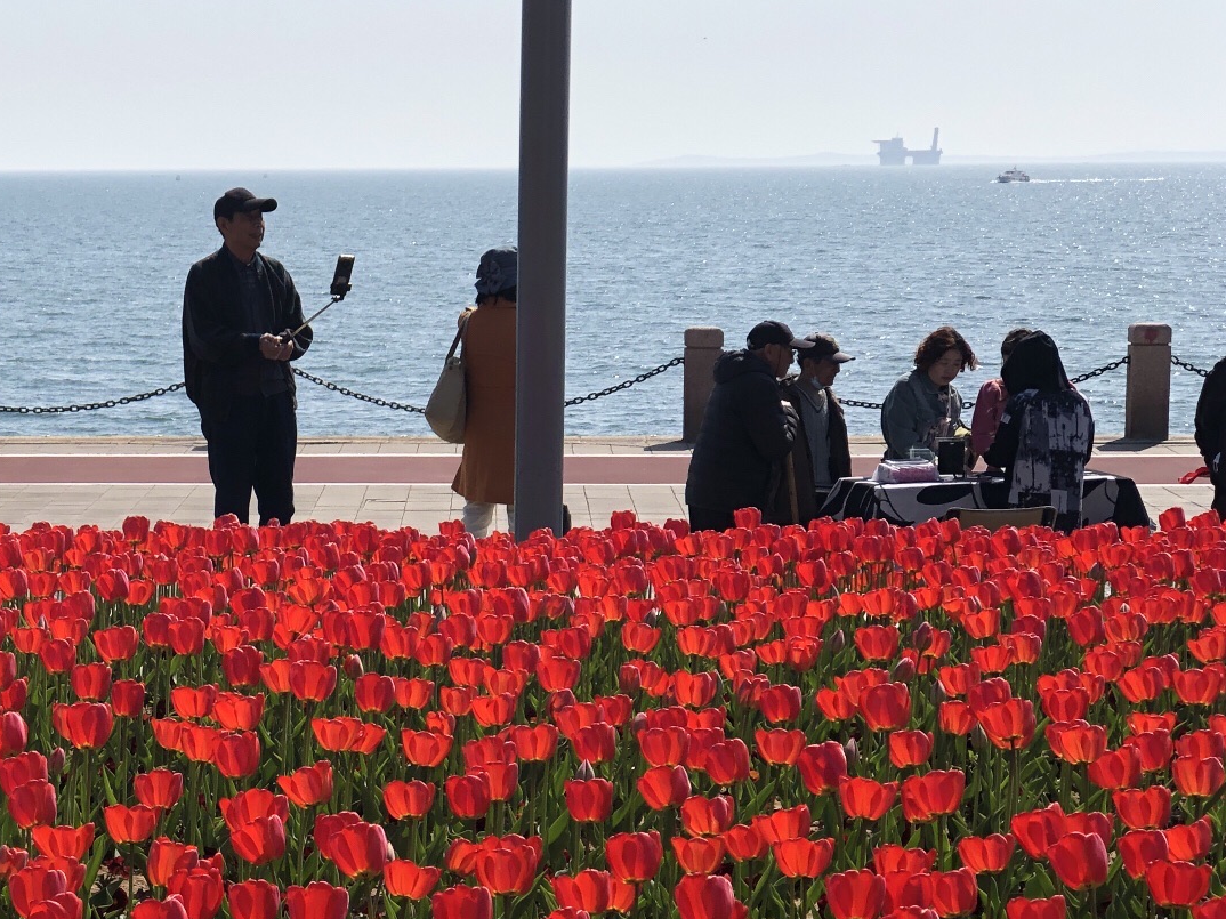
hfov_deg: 18.1
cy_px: 763
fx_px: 3789
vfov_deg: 13.7
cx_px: 94
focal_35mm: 107
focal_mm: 6.6
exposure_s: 1/1143
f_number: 2.8
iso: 20
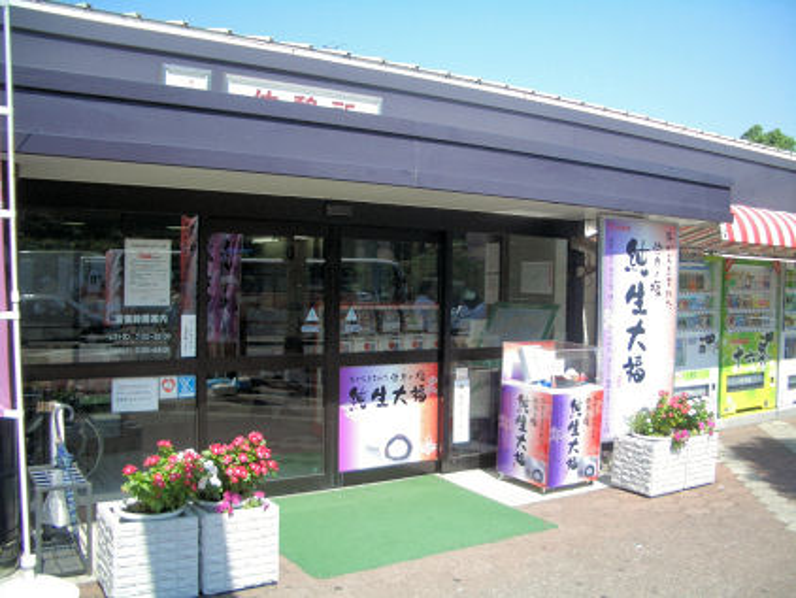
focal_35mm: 35
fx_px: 805
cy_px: 299
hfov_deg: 52.6
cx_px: 398
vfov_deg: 40.7
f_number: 2.6
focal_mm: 5.8
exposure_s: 1/640
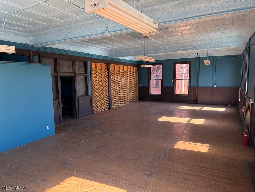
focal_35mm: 24
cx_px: 128
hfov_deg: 71.6
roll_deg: +1.4
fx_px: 177
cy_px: 96
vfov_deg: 56.8
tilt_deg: -5.4
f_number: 1.78
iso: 160
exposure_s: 1/243
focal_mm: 6.76
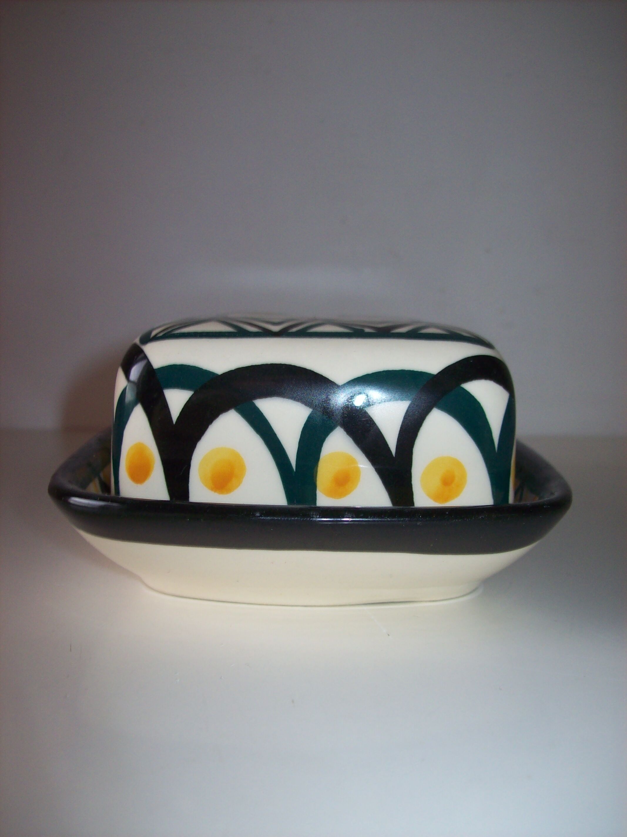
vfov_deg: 51.4
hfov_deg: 39.6
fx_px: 870
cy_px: 418
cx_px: 314
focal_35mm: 36
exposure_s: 1/64
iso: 80
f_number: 2.7
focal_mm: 6
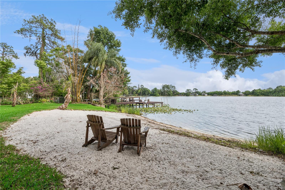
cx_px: 142
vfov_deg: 73.7
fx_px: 127
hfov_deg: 96.7
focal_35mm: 16
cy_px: 95
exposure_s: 1/25
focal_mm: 16
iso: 100
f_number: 22
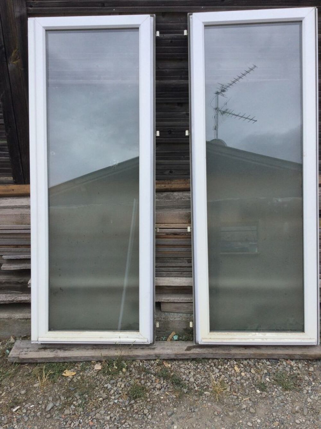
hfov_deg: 45.4
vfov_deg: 58.3
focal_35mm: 31
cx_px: 160
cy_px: 214
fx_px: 383
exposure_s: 1/631
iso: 25
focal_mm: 3.3
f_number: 2.4
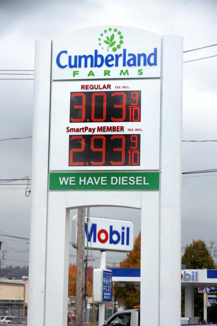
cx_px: 108
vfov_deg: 19.5
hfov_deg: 13.0
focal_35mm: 105
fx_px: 951
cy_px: 163
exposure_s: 1/40
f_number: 11
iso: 100
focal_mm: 105
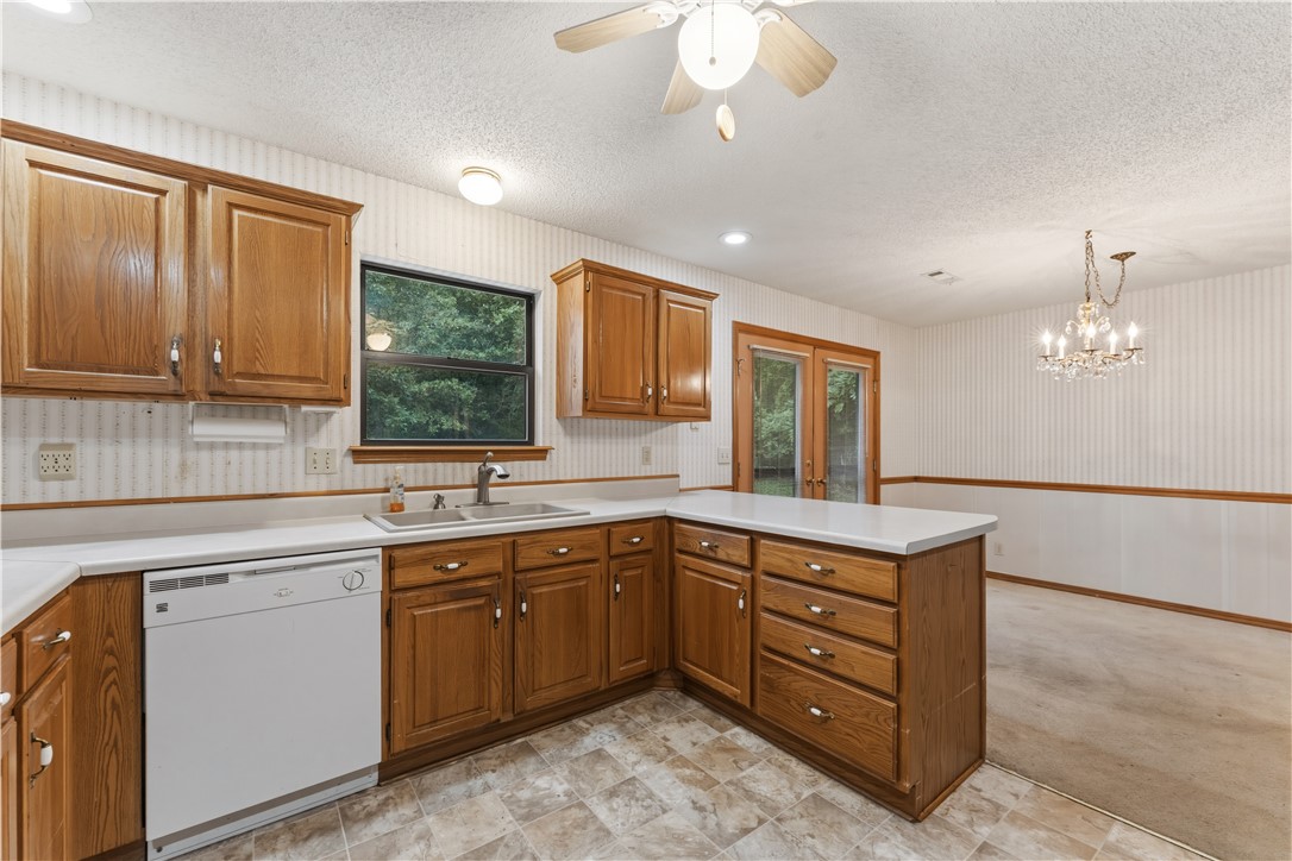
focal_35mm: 14
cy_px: 430
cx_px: 646
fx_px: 502
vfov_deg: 81.2
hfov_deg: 104.3
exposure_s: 1/10
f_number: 10
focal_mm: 14
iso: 320
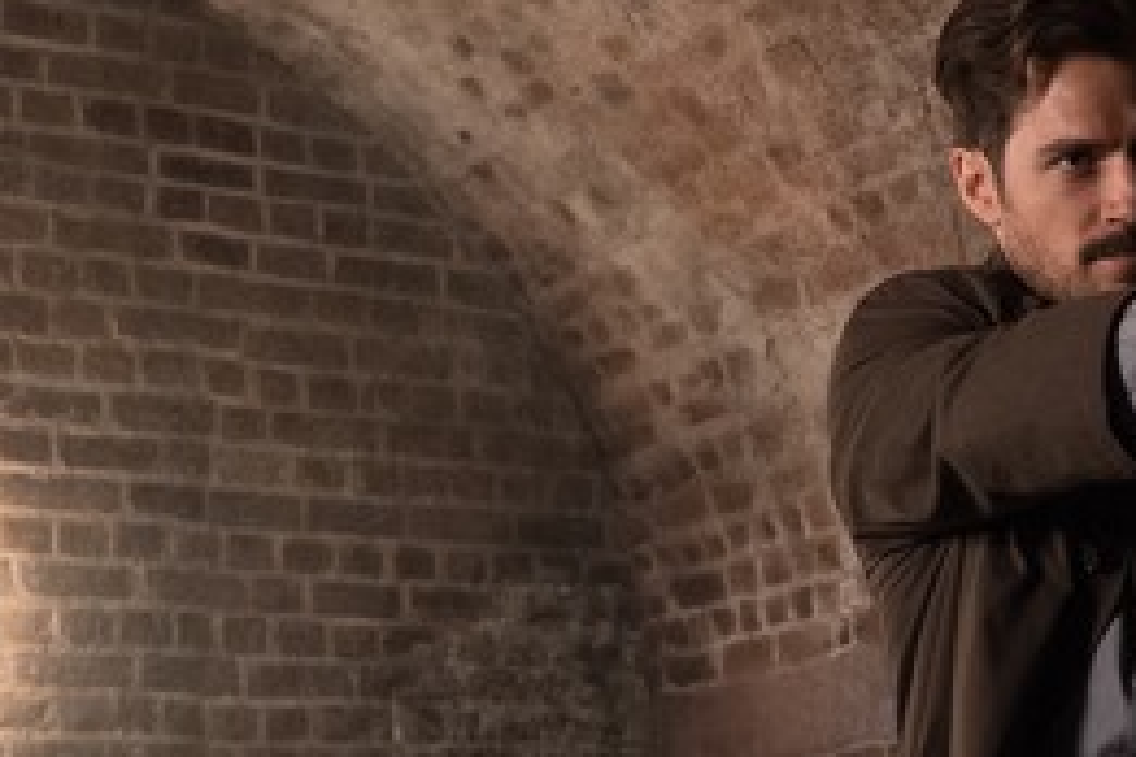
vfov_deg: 16.3
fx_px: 2619
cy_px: 659
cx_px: 1071
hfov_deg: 23.7
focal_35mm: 83
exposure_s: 1/80
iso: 1600
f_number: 3.6
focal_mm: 20.6
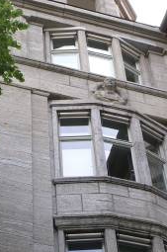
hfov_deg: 13.8
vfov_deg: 20.6
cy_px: 166
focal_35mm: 99
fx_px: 691
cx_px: 72
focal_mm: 35
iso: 100
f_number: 6.3
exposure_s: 1/60
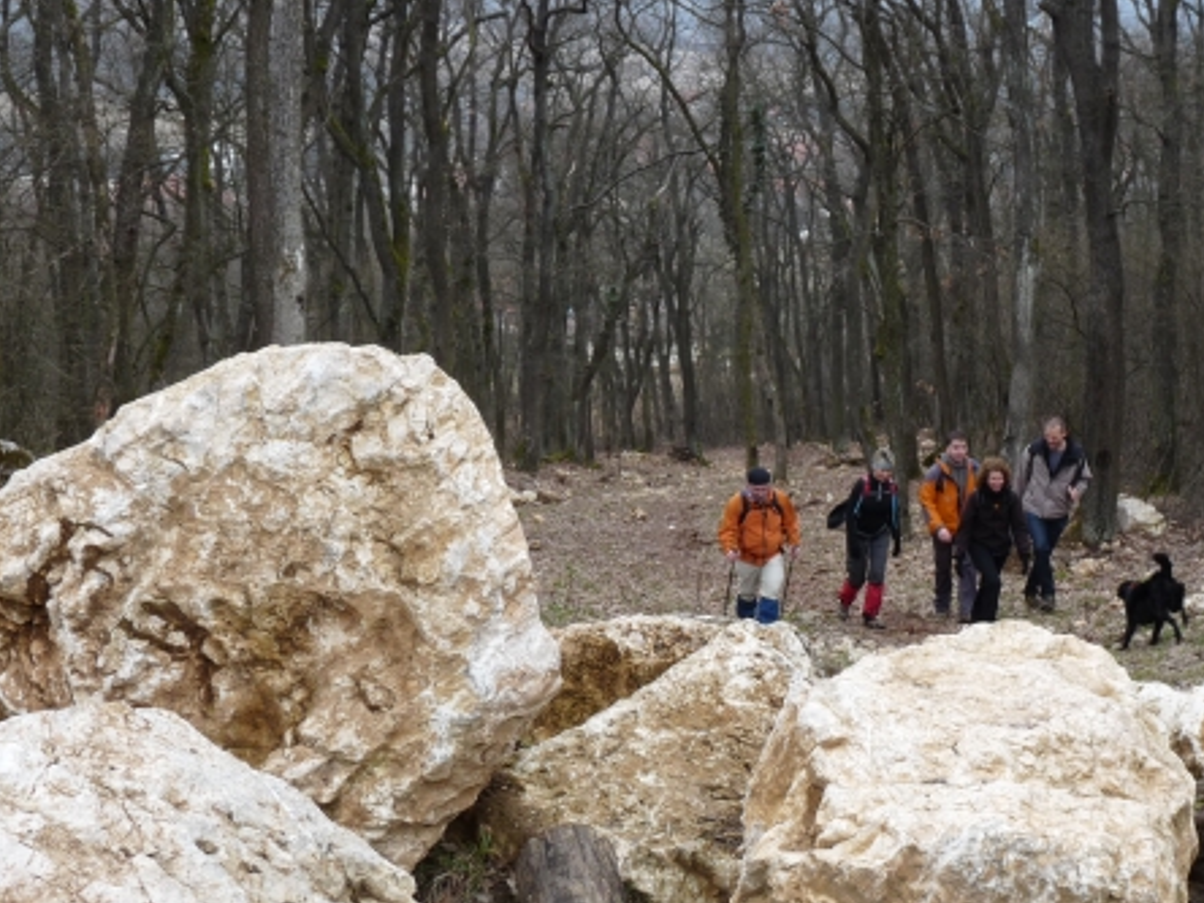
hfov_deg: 30.9
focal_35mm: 62
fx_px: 2156
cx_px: 816
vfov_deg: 23.6
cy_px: 485
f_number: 4
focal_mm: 7.6
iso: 100
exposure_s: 1/160
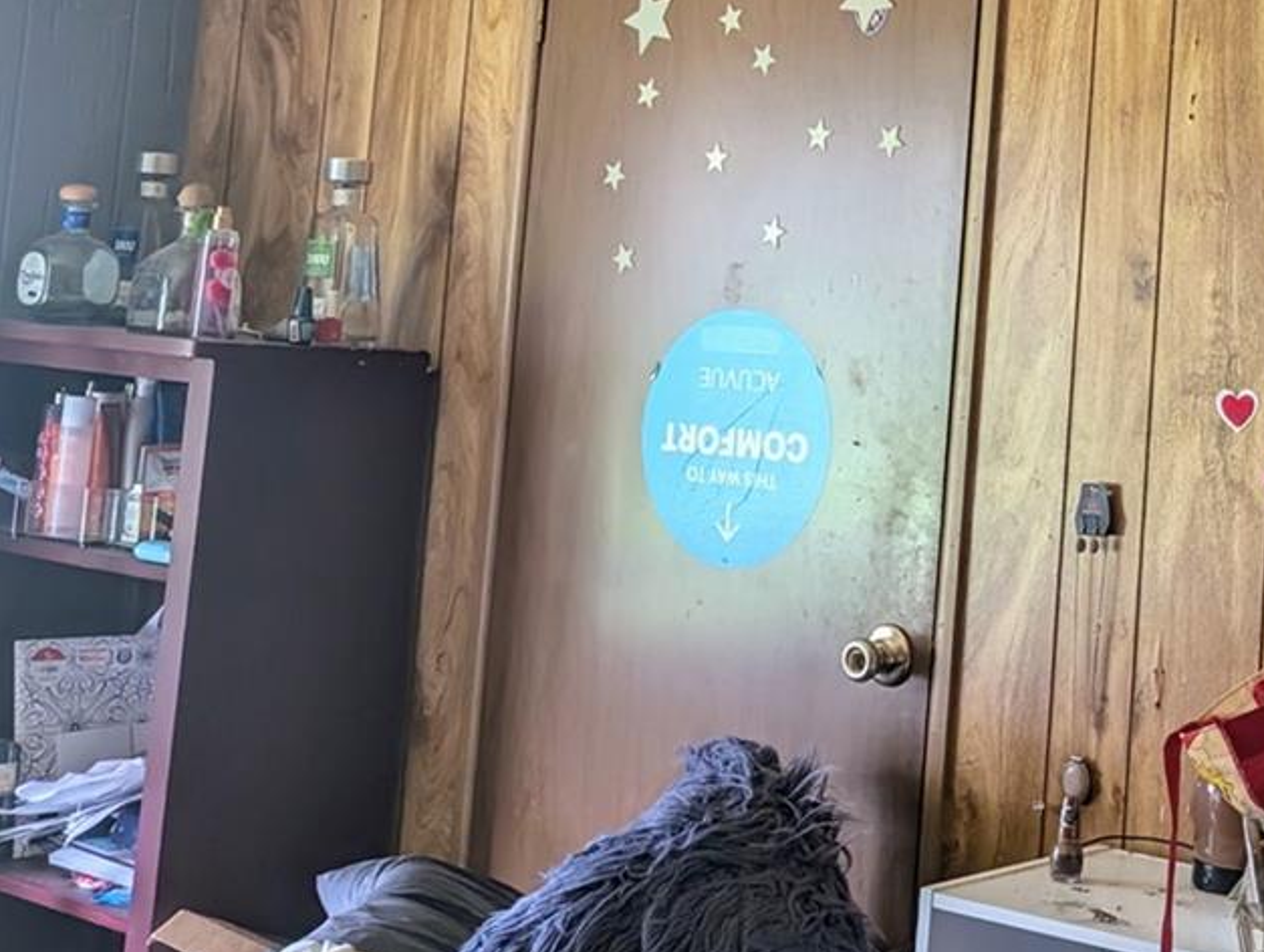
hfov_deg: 30.4
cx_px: 1119
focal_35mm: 61
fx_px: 2230
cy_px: 77
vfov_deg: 23.4
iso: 792
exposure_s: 1/47.2
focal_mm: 6.9
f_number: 1.68
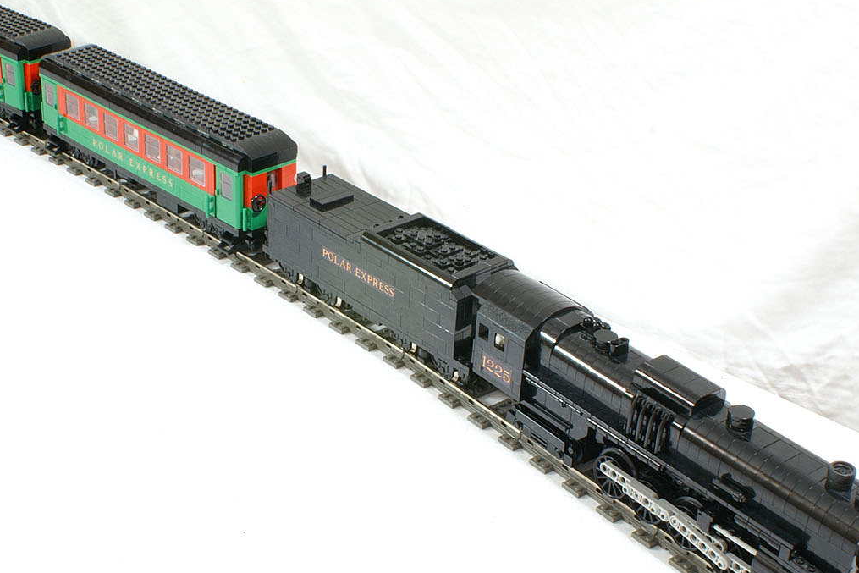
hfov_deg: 38.0
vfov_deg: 26.0
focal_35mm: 52
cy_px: 317
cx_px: 341
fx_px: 1241
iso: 100
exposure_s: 10
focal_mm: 22
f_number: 25
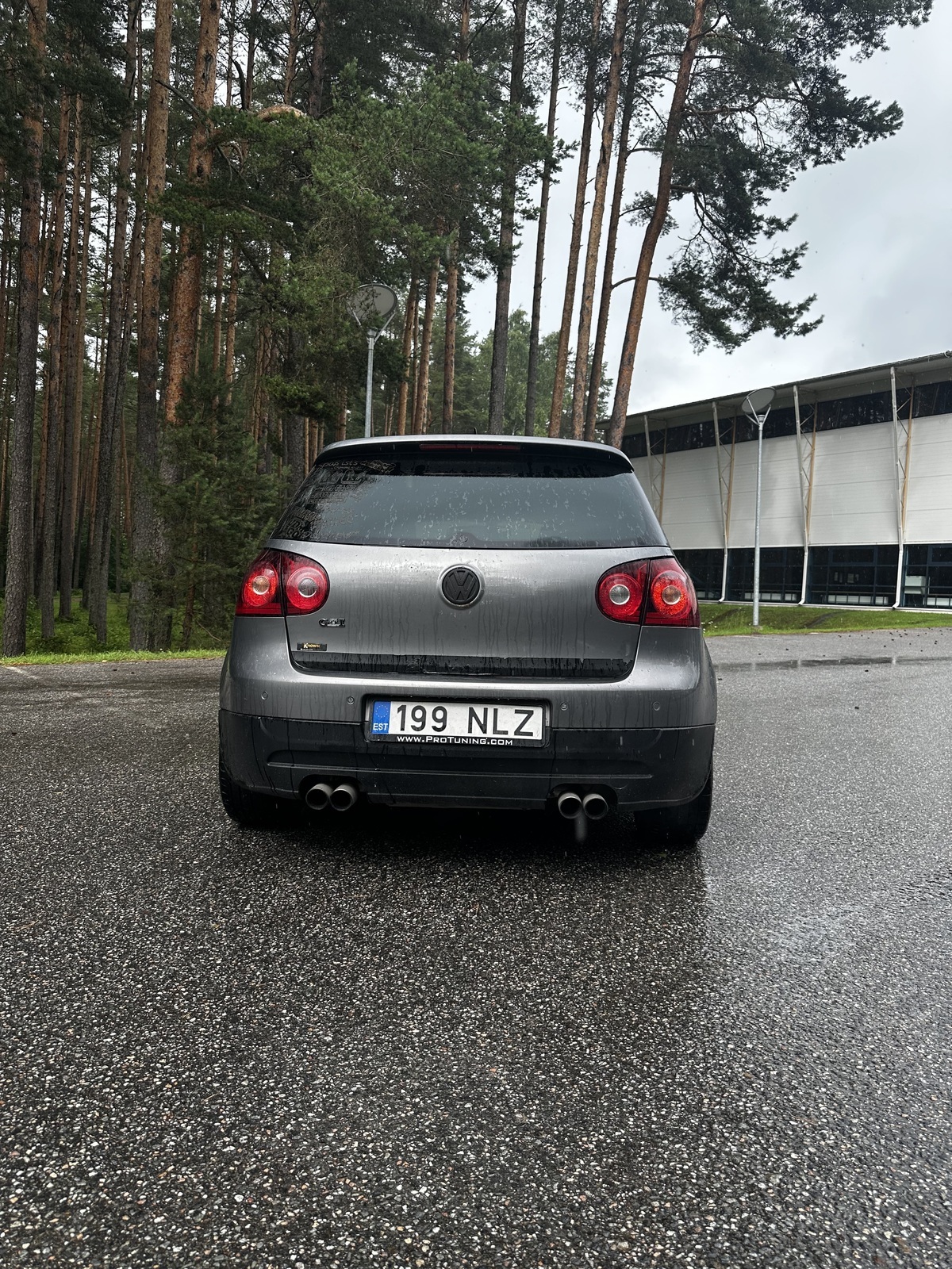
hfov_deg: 56.8
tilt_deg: -2.1
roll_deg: -2.9
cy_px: 634
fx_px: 880
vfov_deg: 71.6
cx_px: 476
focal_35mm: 24
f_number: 1.78
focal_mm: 6.86
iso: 80
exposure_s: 1/785
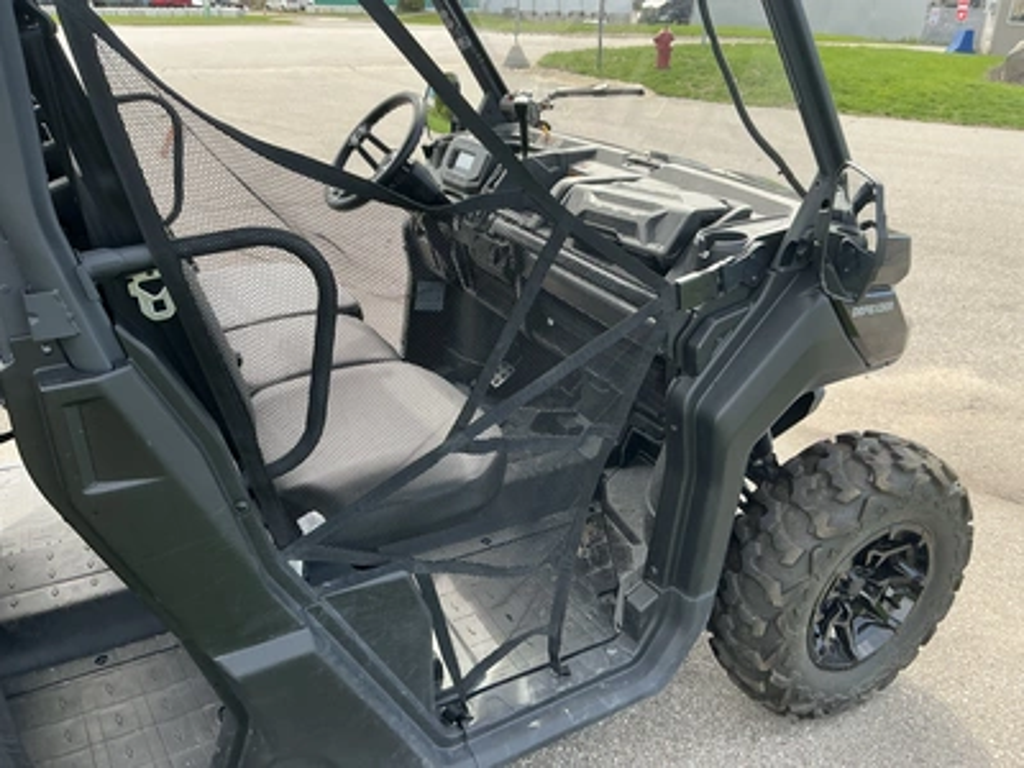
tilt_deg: -24.5
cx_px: 512
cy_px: 384
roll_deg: -2.8
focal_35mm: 28
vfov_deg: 49.7
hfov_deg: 63.4
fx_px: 828
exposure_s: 1/291
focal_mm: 3
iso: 25
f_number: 1.8
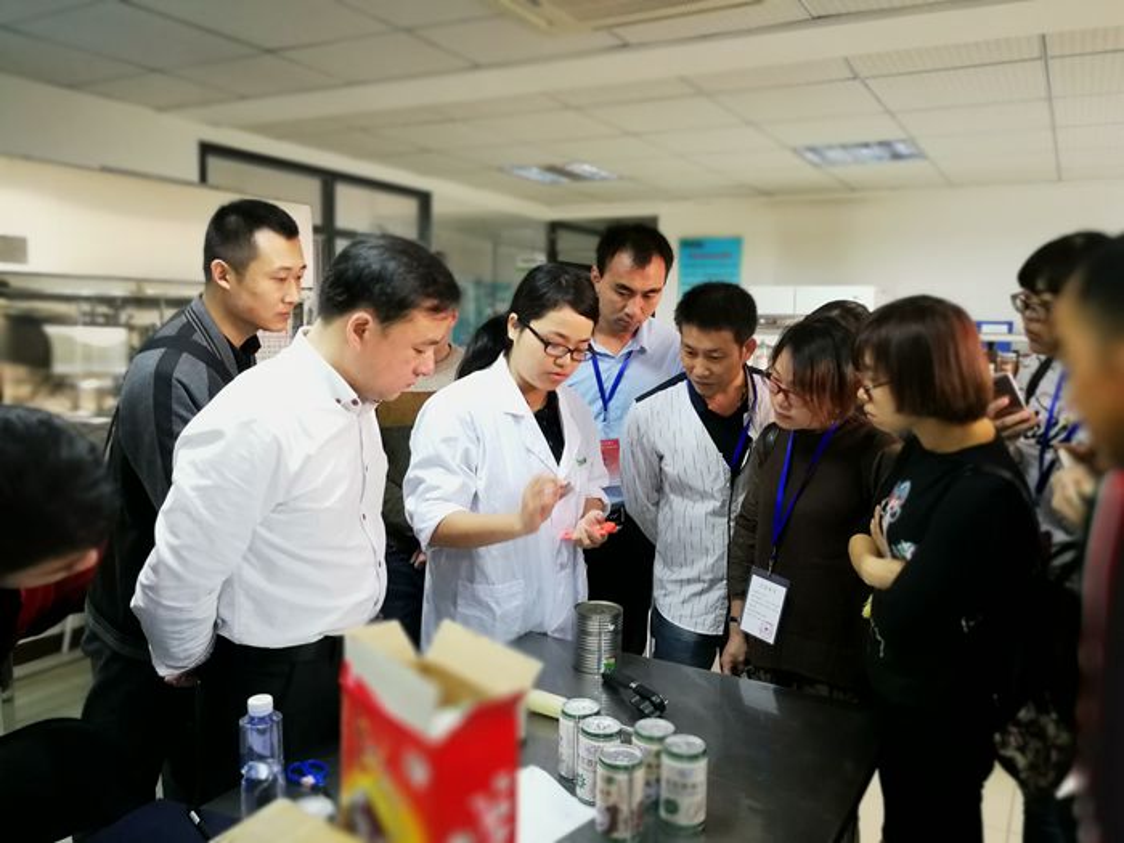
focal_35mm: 27
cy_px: 422
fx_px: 877
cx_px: 562
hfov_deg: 65.3
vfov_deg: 51.4
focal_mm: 3.95
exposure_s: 1/25
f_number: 2.2
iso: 400
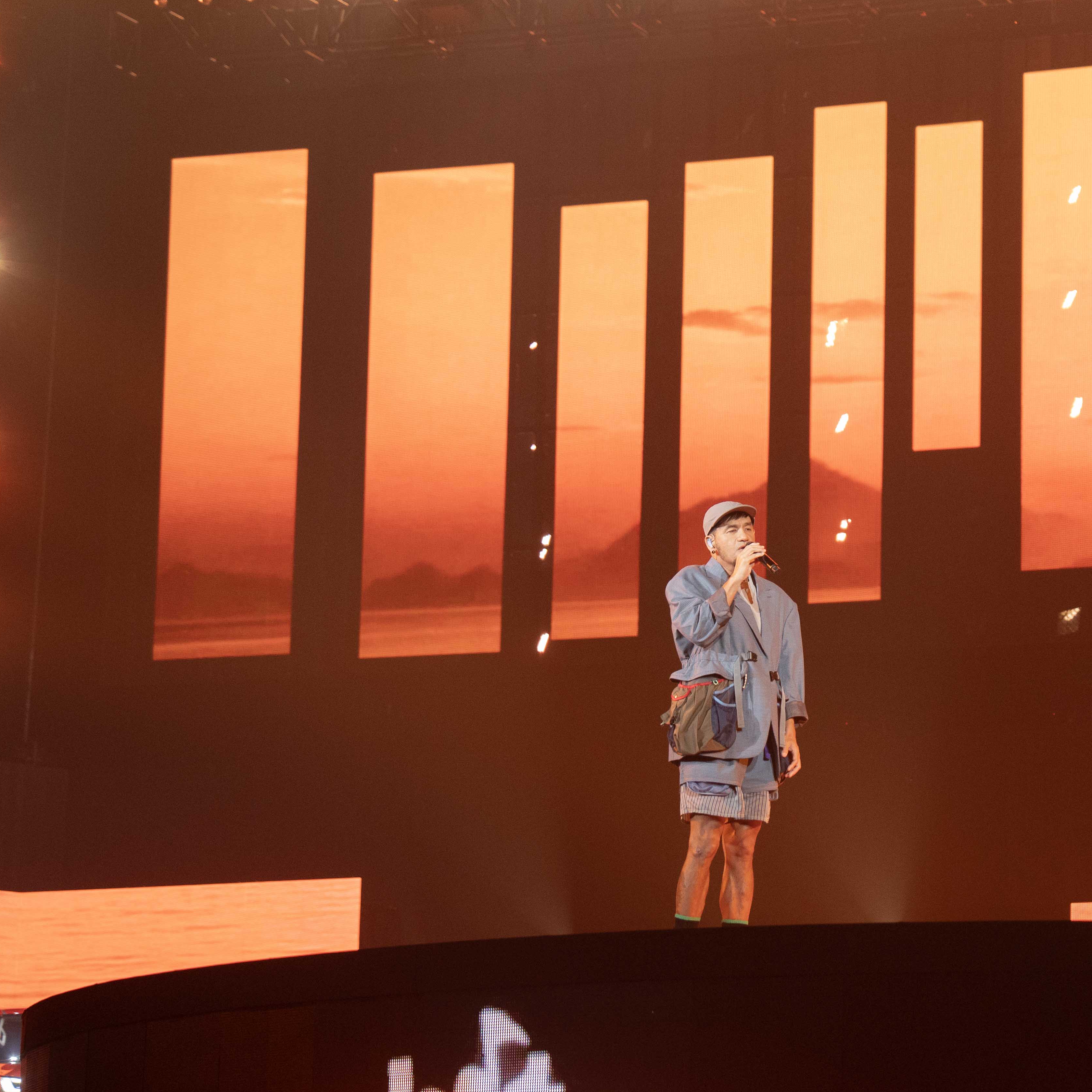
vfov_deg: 14.1
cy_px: 570
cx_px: 1025
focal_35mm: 124
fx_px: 4426
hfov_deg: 13.9
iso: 1600
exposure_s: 1/200
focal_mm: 70
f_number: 2.8
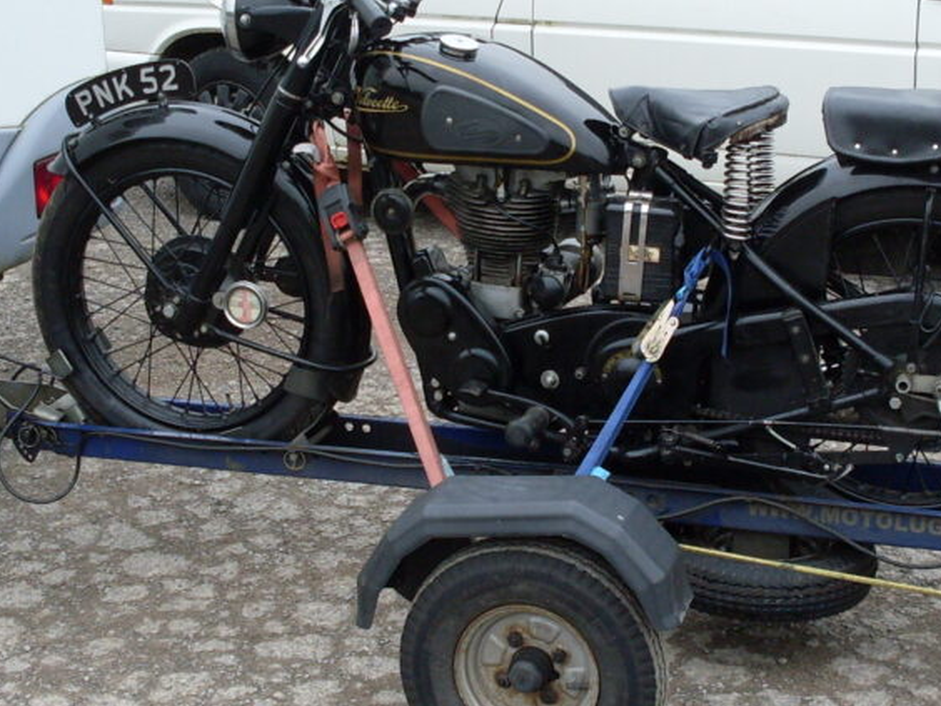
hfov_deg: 28.1
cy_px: 345
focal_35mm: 69
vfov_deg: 21.3
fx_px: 1876
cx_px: 576
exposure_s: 1/350
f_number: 2.8
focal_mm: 6.3
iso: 80
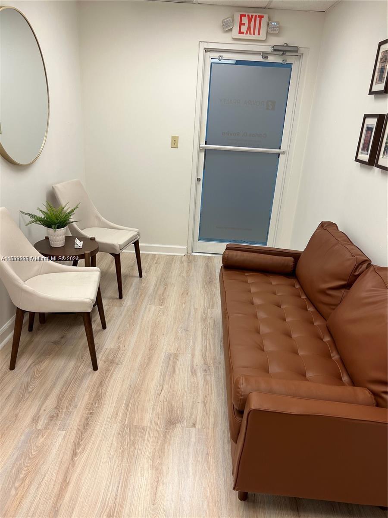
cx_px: 194
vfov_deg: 67.3
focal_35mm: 26
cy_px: 259
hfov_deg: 53.1
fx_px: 389
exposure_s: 1/132
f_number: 1.5
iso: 32
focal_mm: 5.7
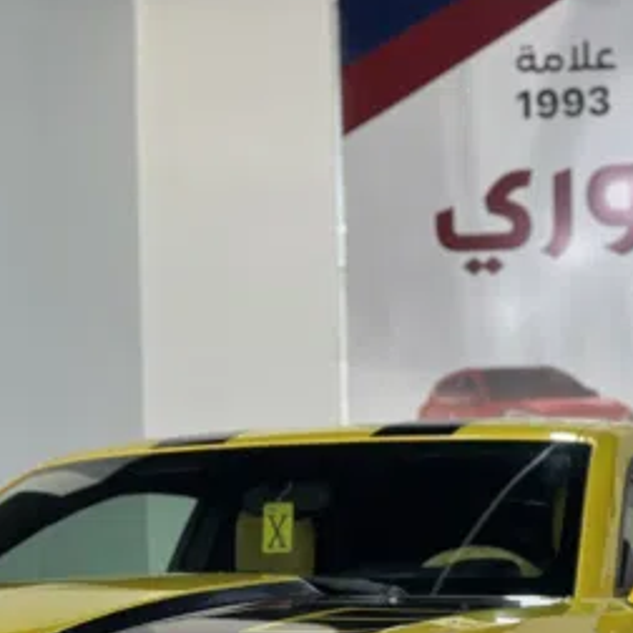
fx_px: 2979
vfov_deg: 12.0
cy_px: 654
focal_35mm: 144
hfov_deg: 12.1
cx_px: 490
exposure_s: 1/100
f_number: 2.8
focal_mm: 9
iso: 125
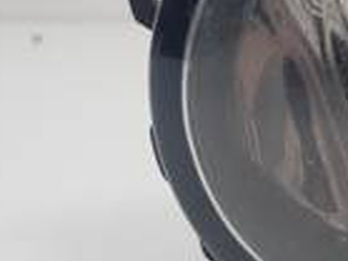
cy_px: 115
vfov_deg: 19.6
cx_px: 463
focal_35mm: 75
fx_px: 753
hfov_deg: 22.9
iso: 40
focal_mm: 4.2
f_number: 1.7
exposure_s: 1/308
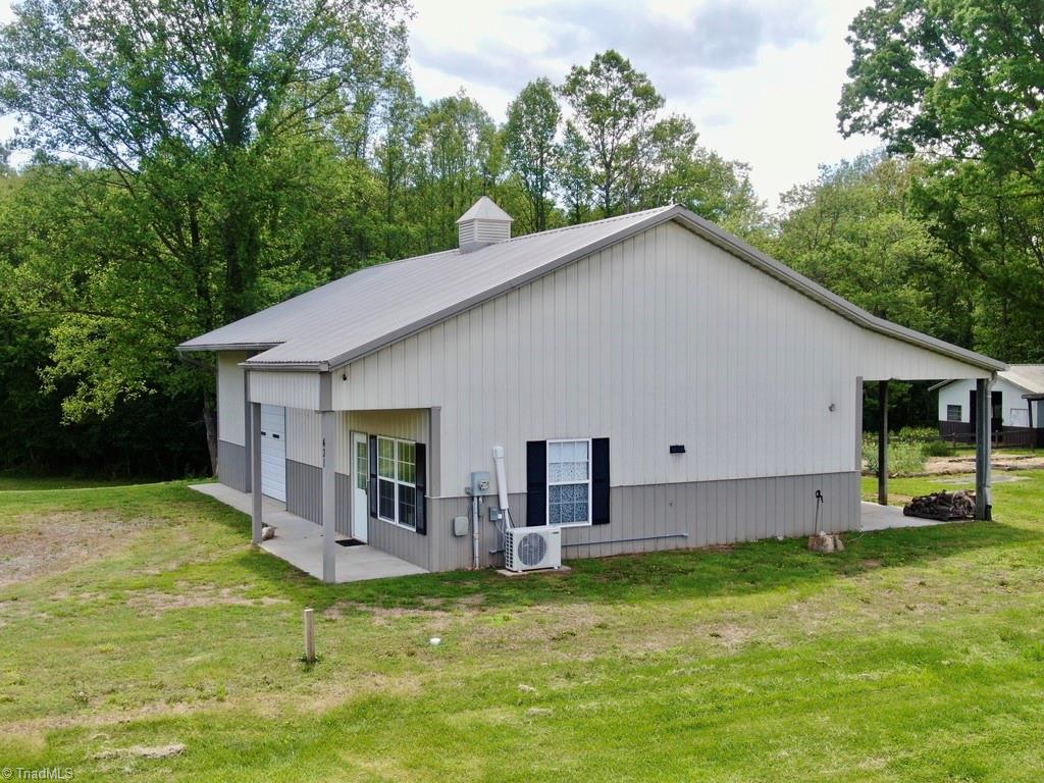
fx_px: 1176
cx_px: 522
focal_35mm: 39
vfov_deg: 36.8
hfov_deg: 47.9
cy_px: 392
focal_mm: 6.77
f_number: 3.4
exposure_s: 1/320
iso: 100
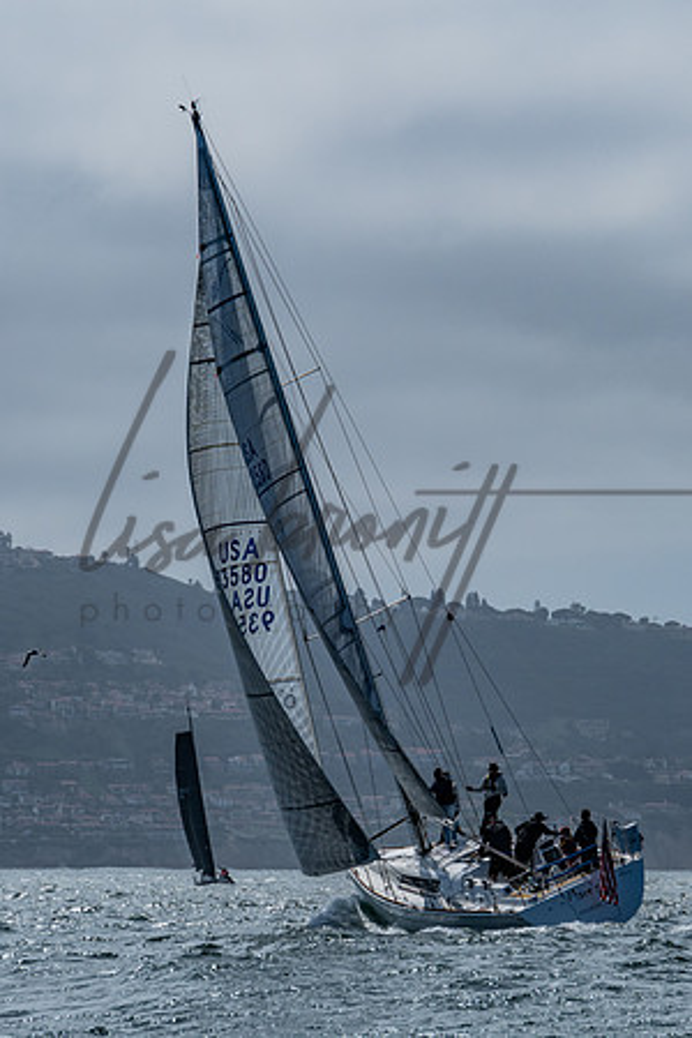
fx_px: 6451
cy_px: 560
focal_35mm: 224
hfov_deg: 6.1
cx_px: 414
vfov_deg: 9.2
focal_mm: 125
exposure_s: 1/4000
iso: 200
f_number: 6.3
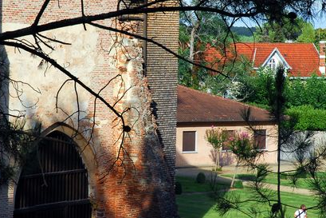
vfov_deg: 10.4
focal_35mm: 132
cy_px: 104
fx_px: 1196
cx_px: 155
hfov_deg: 15.5
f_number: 8
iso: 100
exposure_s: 1/125
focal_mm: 62
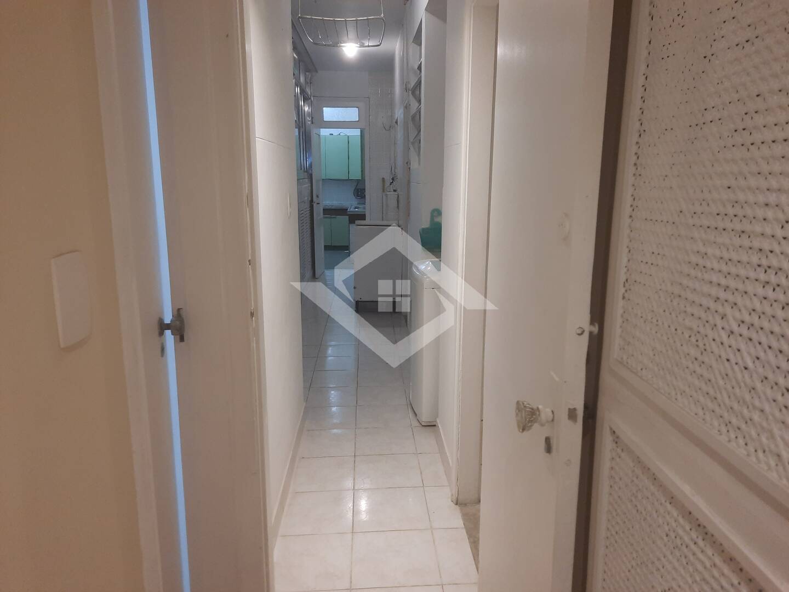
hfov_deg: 69.4
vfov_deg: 54.9
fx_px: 570
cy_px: 296
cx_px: 394
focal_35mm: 25
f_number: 2
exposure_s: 1/40
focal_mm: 4.6
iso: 320
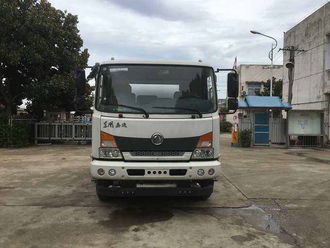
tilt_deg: -1.0
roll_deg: -0.9
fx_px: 276
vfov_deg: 48.2
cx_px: 165
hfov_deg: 61.7
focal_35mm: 29
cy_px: 124
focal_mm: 4.15
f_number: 2.2
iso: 25
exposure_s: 1/1972
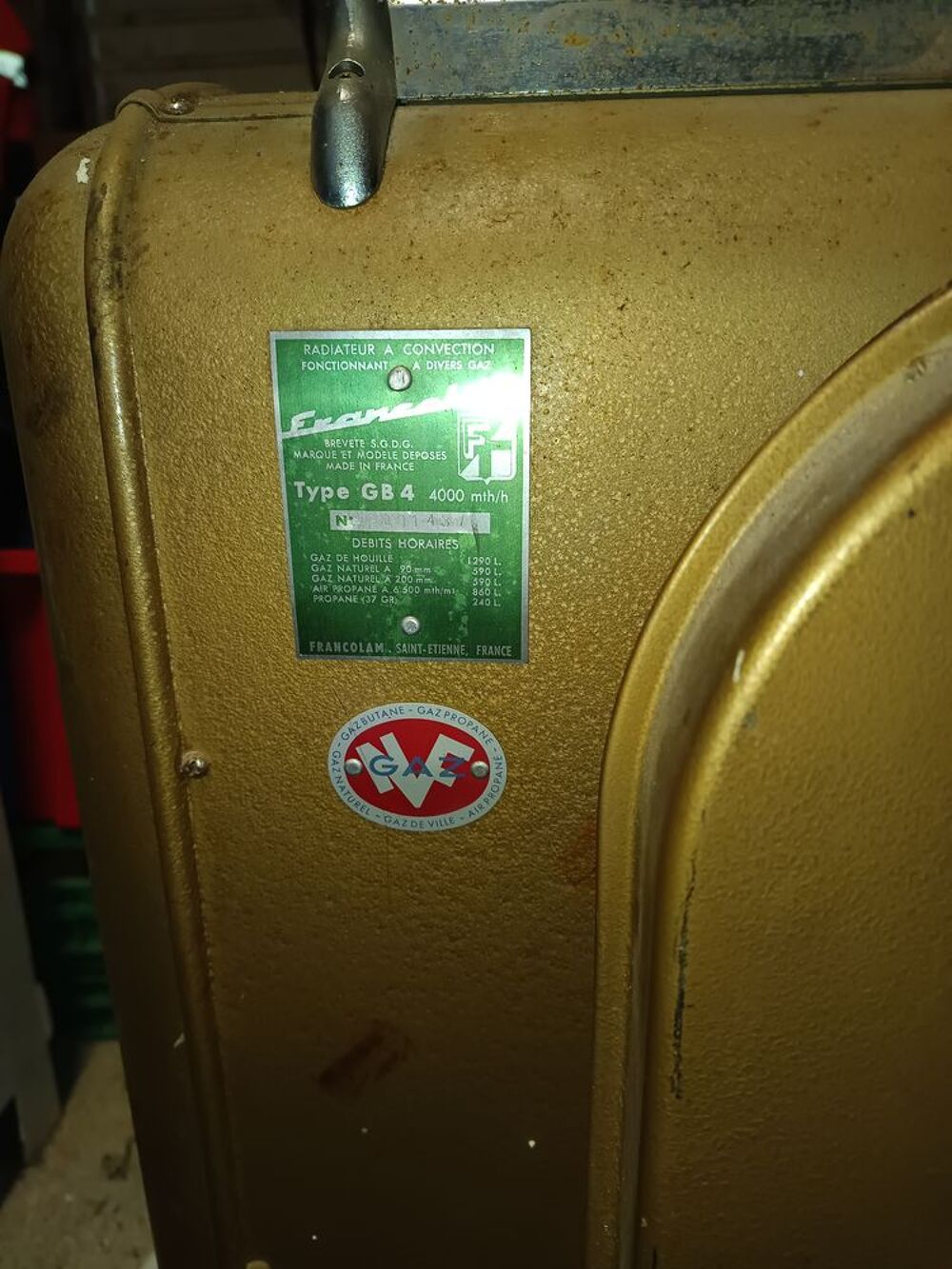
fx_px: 880
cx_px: 476
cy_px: 634
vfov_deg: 71.6
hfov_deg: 56.8
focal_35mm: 24
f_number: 1.7
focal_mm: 5.31
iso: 501
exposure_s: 1/25
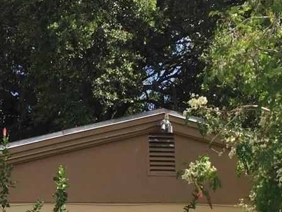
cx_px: -19
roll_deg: -0.6
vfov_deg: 14.0
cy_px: 239
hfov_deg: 18.4
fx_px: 840
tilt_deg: +2.2
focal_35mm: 103
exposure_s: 1/920
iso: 32
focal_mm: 4.15
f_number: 2.2
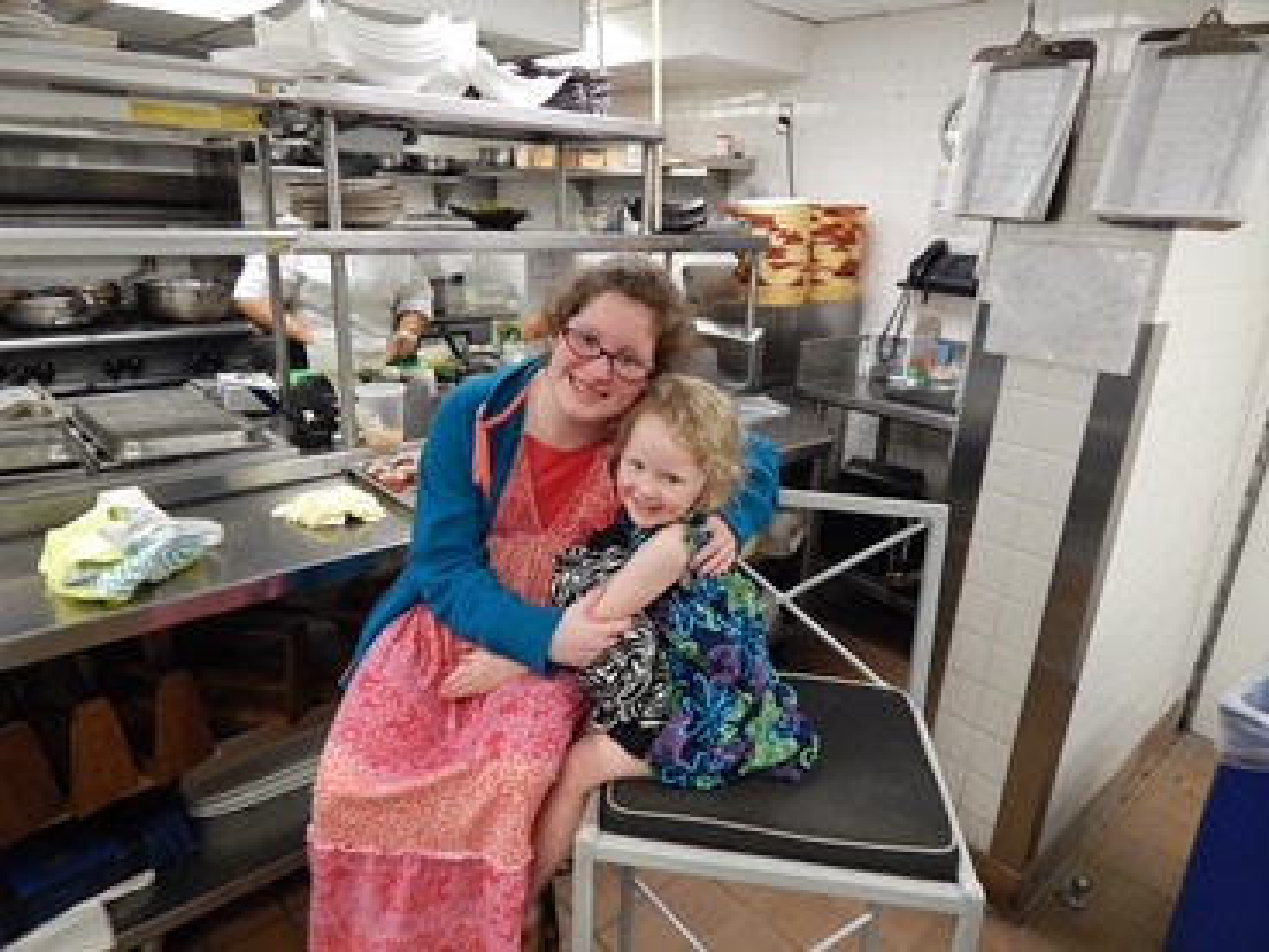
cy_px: 476
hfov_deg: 73.9
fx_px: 843
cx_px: 634
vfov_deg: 58.9
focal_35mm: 23
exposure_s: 1/30
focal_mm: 4
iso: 250
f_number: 3
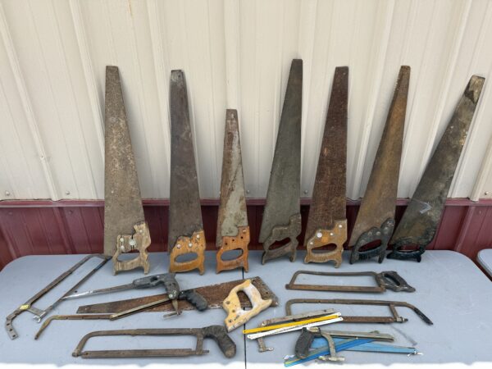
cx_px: 246
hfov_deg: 71.6
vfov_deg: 56.8
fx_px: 341
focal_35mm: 24
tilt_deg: -25.9
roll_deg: +0.2
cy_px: 184
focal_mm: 6.76
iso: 80
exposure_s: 1/1464
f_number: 1.78
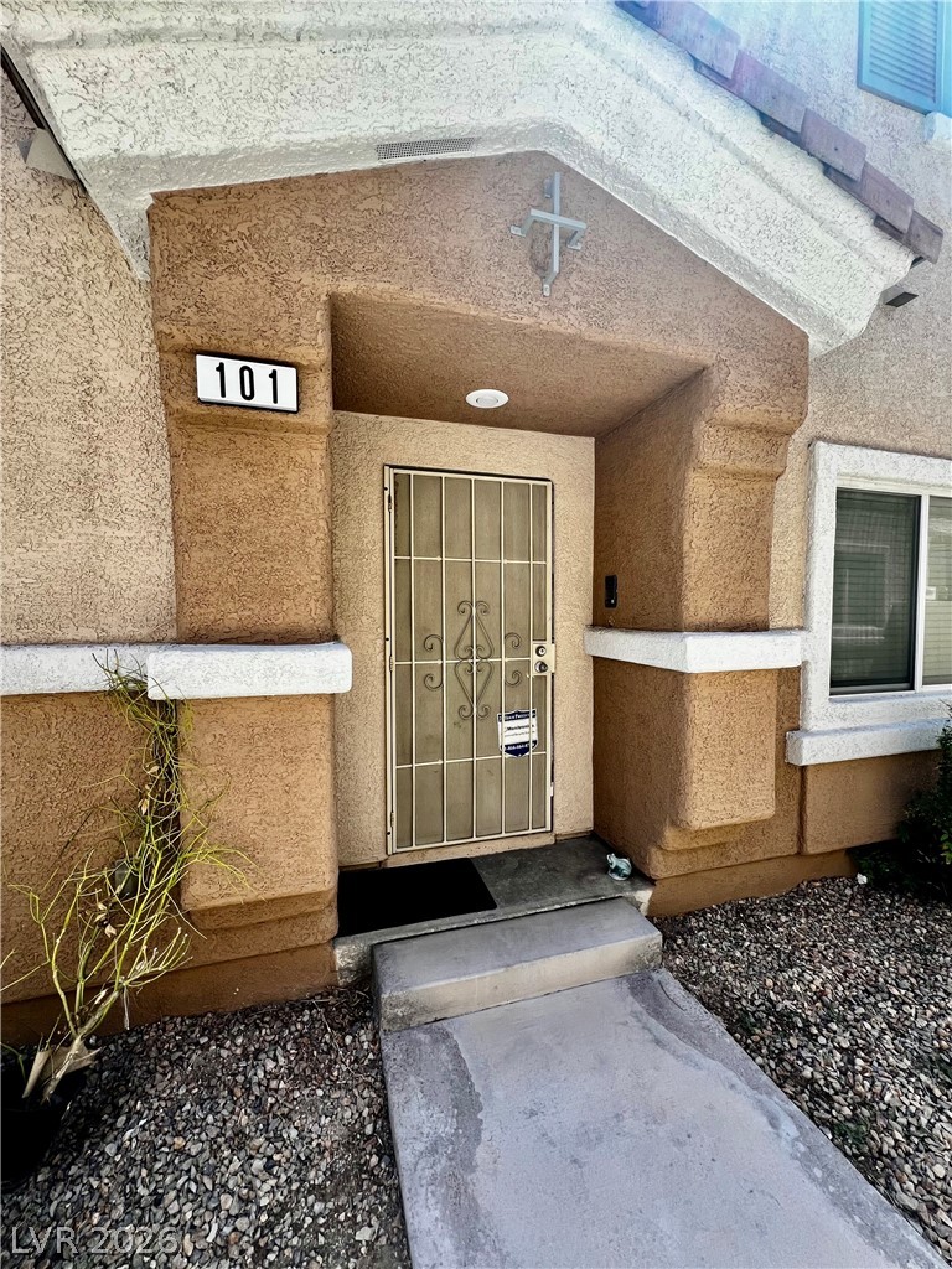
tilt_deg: -2.6
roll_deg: -0.1
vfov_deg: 106.2
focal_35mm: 13
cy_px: 634
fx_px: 477
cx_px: 476
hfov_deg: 89.9
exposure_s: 1/282
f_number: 1.8
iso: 32
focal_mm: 1.57
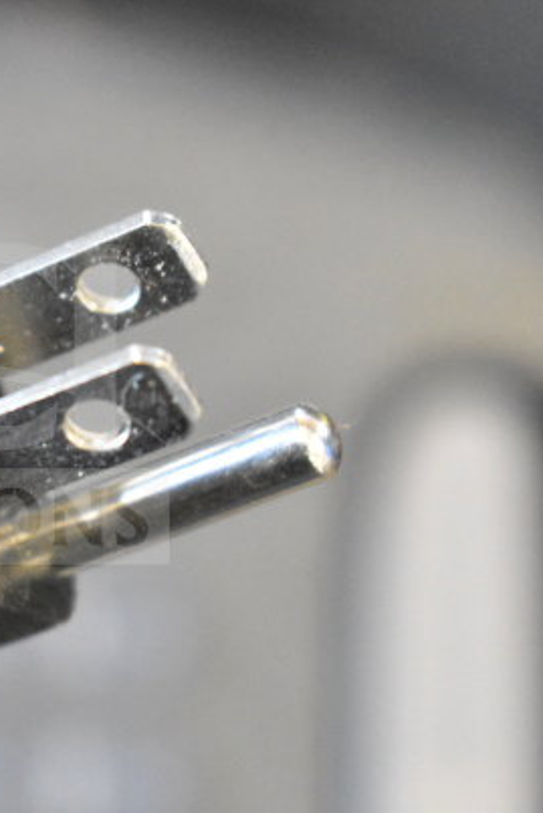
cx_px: -59
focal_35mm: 125
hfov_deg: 10.9
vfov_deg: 16.4
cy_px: 404
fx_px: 2820
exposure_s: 1/100
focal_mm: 55
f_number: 5.6
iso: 11400
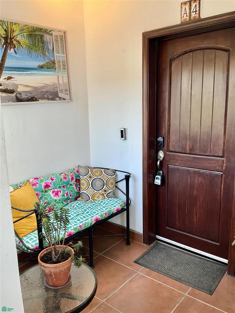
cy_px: 156
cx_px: 118
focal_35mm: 29
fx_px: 262
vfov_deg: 61.7
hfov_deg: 48.2
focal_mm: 3
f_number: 1.8
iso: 40
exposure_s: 1/60
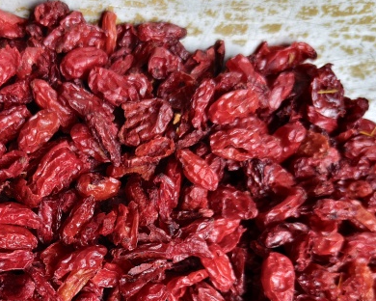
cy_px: 265
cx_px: 96
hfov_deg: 39.3
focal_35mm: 46
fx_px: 512
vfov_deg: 31.4
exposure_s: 1/122
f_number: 1.88
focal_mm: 5.56
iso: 71
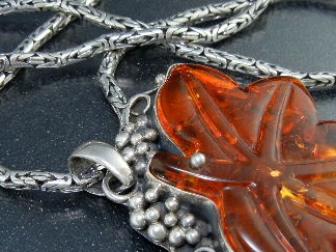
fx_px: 747
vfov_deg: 19.1
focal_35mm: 77
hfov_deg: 25.3
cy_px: 141
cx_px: 168
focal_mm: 7.1
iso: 233
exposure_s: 1/30
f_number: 3.7
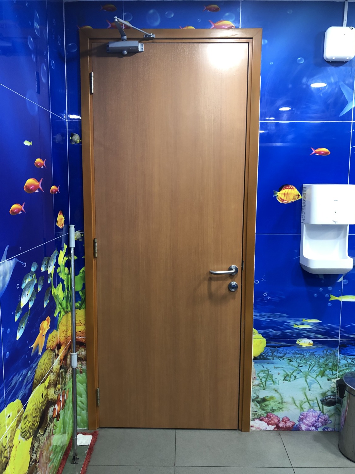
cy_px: 237
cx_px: 178
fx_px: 383
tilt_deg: -7.2
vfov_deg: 63.4
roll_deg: -0.1
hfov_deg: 49.7
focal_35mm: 28
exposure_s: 1/15
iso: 50
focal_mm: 3.99
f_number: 1.8
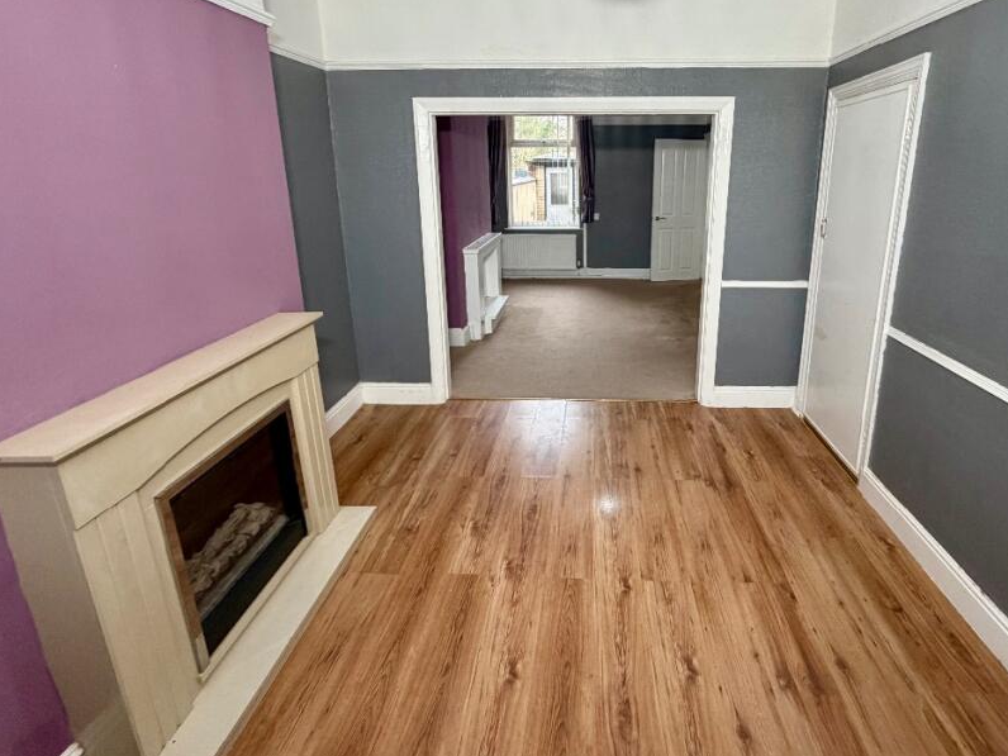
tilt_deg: -14.2
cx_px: 581
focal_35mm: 18
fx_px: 524
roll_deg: -0.2
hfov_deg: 87.1
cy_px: 298
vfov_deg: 70.8
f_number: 2.2
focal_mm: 2.22
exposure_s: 1/96
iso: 250
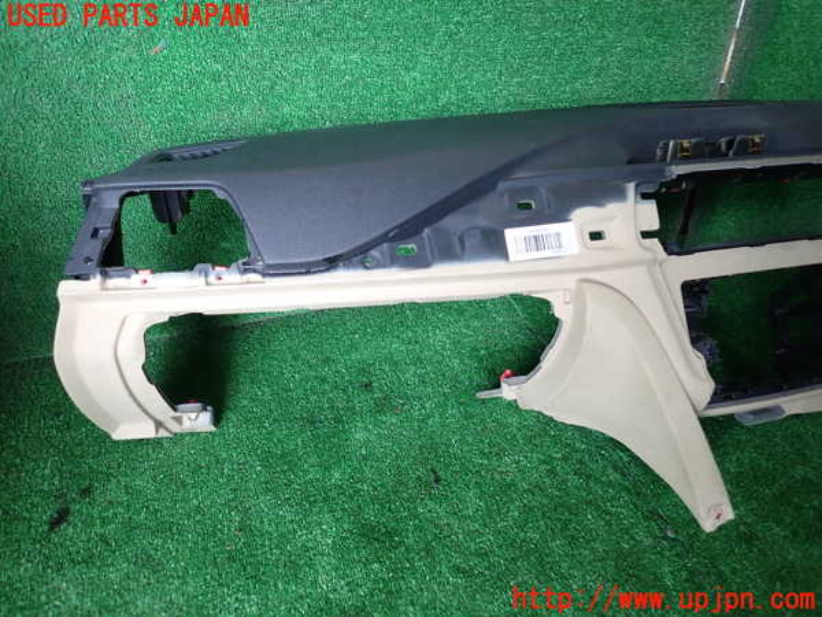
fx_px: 594
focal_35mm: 25
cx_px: 411
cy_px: 308
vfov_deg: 54.9
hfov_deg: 69.4
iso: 200
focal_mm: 4.5
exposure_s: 1/60
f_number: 2
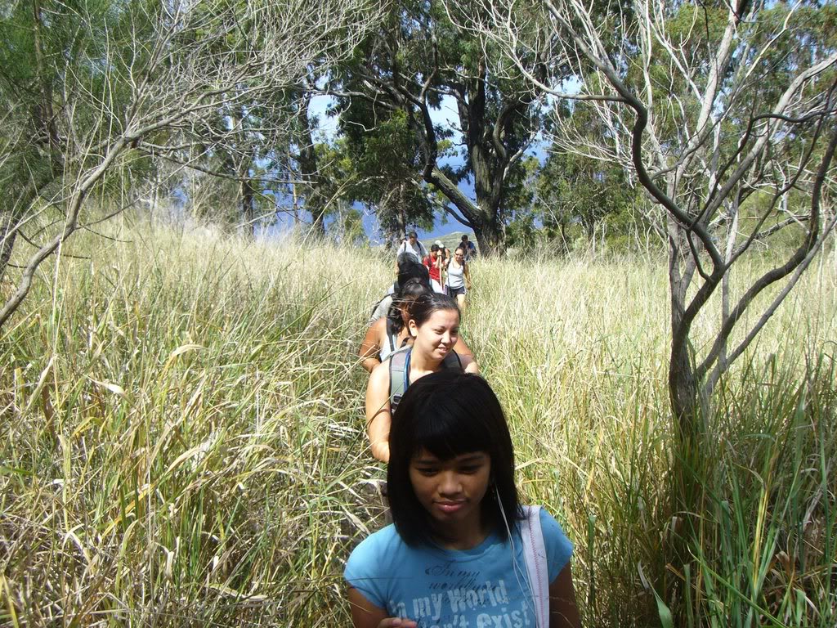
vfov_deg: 37.7
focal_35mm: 38
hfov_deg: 49.0
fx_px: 919
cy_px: 314
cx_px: 418
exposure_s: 1/500
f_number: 4.3
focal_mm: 6.2
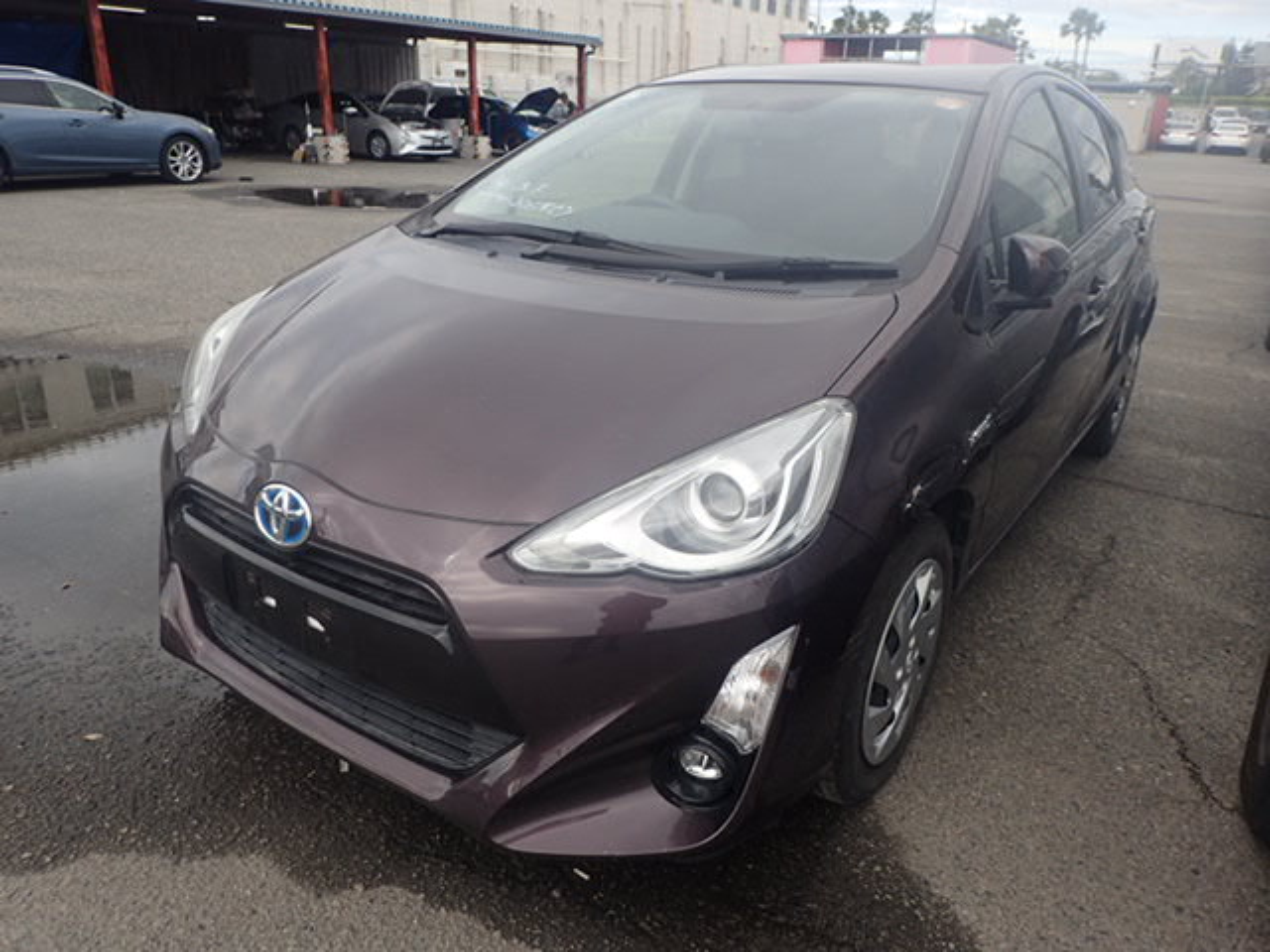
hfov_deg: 69.4
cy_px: 476
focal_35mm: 25
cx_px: 635
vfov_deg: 54.9
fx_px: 917
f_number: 2.8
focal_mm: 4.5
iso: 100
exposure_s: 1/640
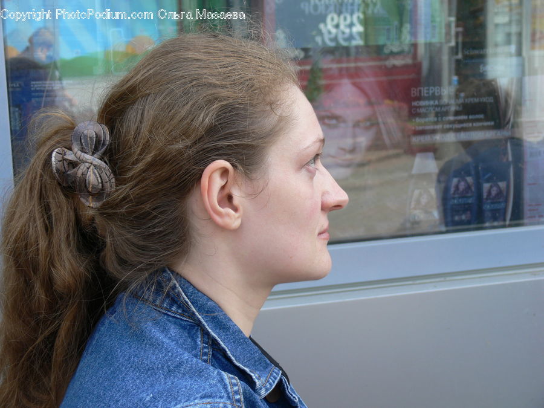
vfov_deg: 21.3
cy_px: 204
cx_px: 272
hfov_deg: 28.2
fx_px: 1084
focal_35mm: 69
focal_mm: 14.6
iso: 80
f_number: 4
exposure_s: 1/100
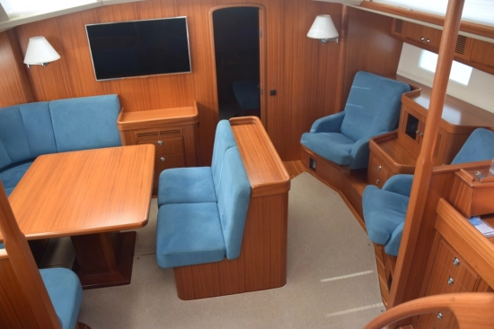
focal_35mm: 27
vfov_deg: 48.0
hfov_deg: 67.4
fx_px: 371
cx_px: 247
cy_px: 164
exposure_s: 1/100
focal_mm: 18
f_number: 4.5
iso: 400
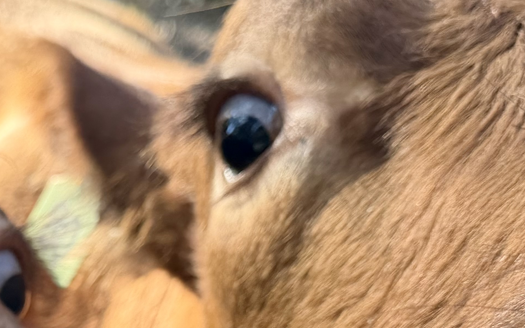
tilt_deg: -28.2
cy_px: 428
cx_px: 17
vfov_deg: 16.2
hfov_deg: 25.9
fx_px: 1087
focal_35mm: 76
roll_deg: +0.9
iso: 80
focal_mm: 6.76
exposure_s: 1/228
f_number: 1.78
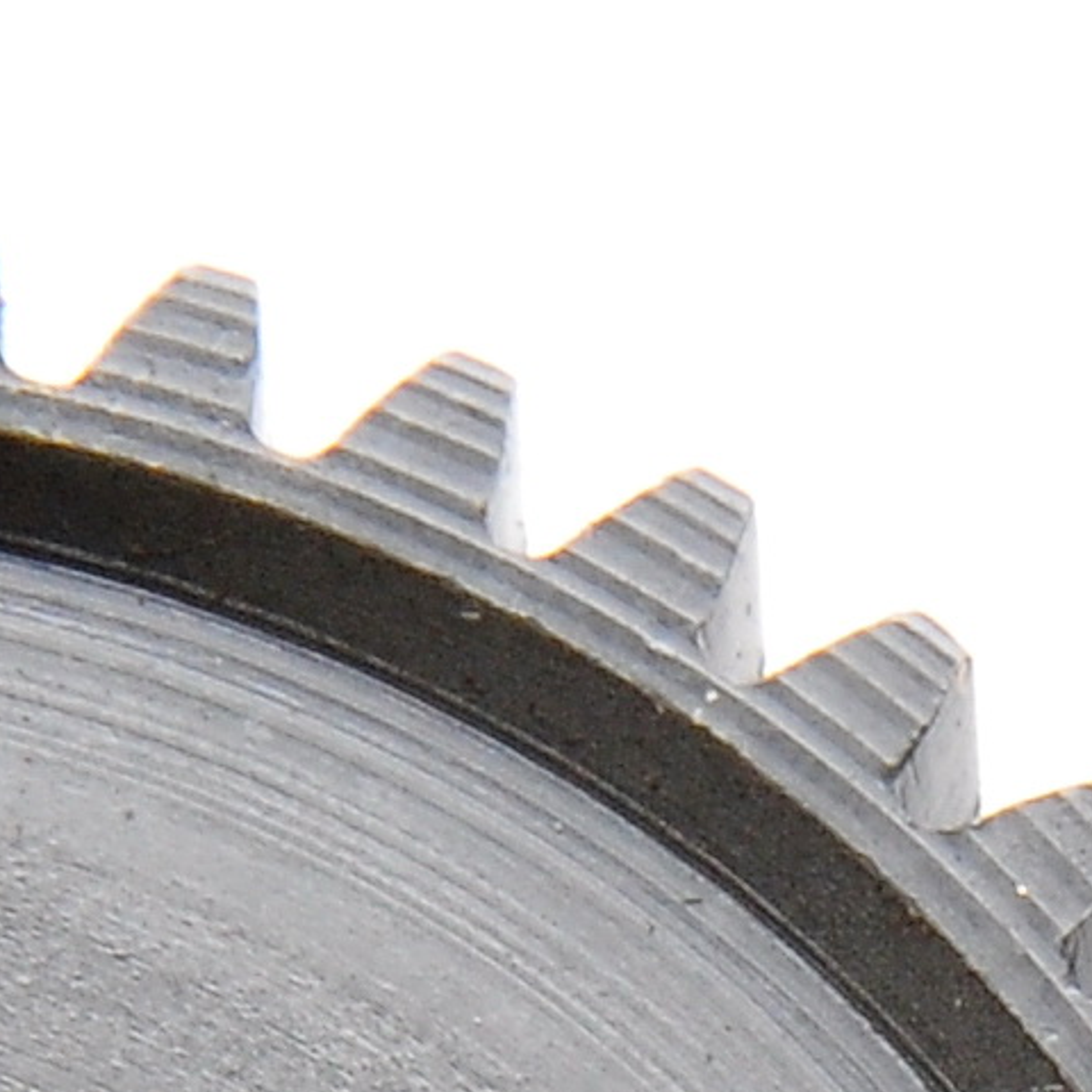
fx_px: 81231
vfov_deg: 0.8
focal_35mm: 2276
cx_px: 1122
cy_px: 1800
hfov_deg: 0.8
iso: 400
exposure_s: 1/60
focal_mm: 200
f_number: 22
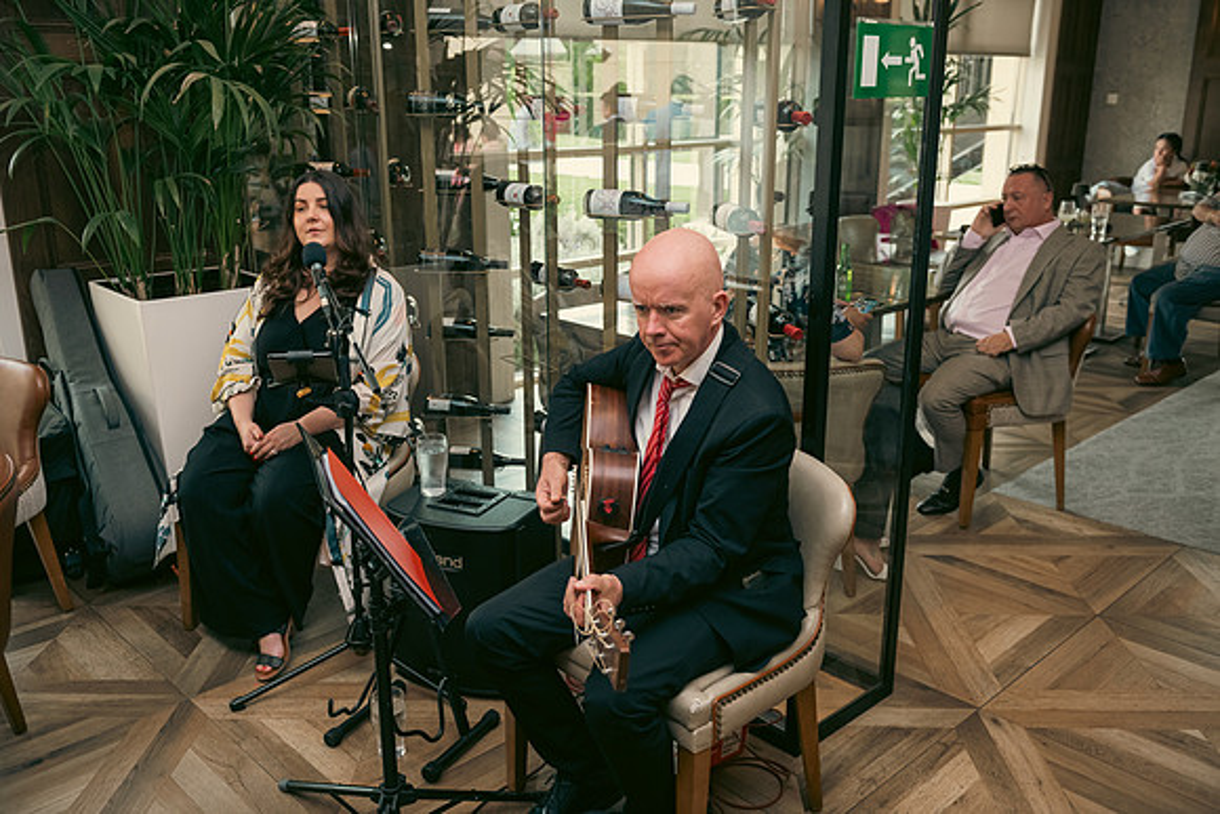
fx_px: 1085
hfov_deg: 58.7
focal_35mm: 32
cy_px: 407
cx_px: 610
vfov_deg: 41.1
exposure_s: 1/160
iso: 640
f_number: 3.5
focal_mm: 32
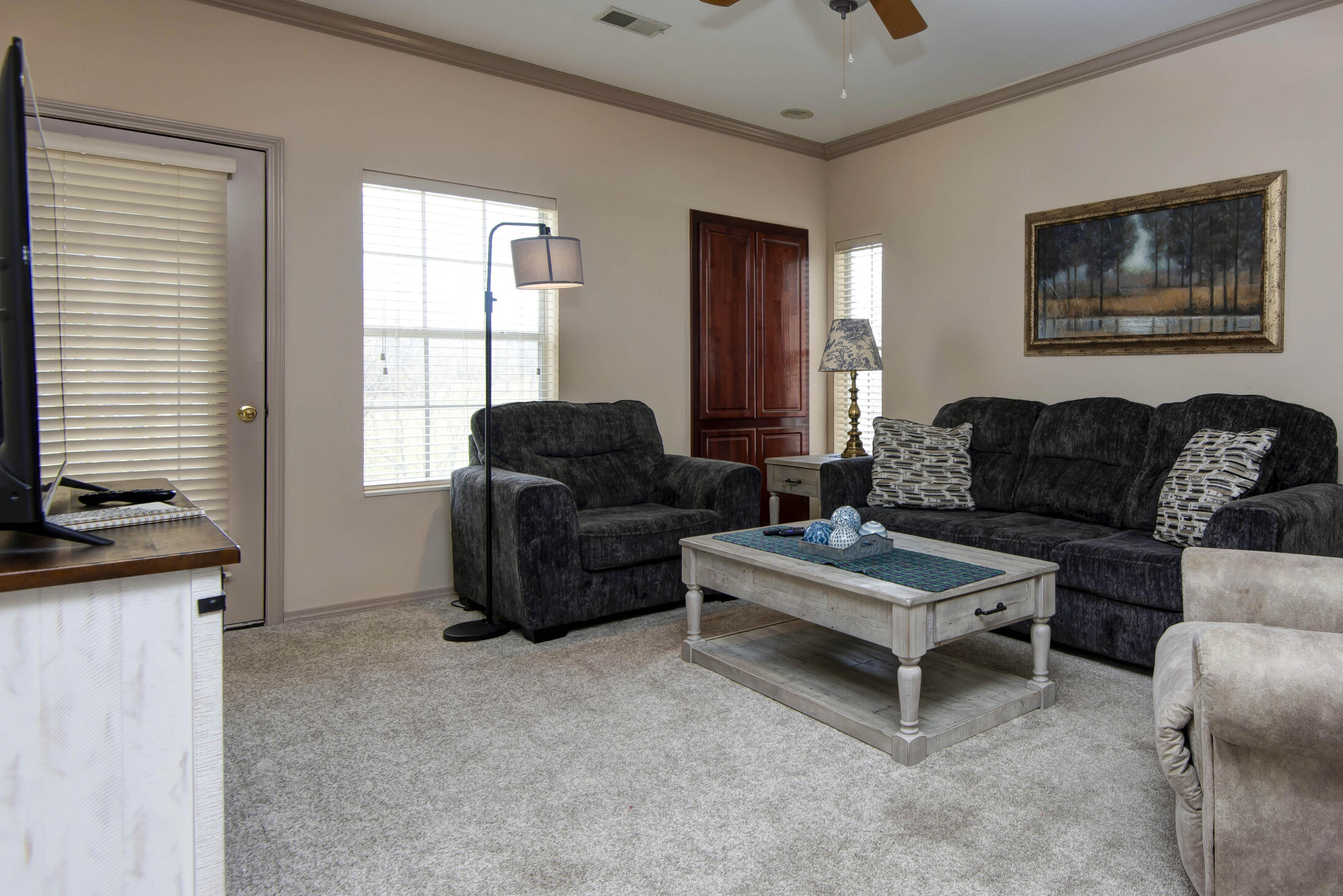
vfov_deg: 57.1
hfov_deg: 75.5
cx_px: 923
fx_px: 821
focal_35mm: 22
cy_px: 390
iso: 125
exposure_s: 1/50
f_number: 6.3
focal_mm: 16
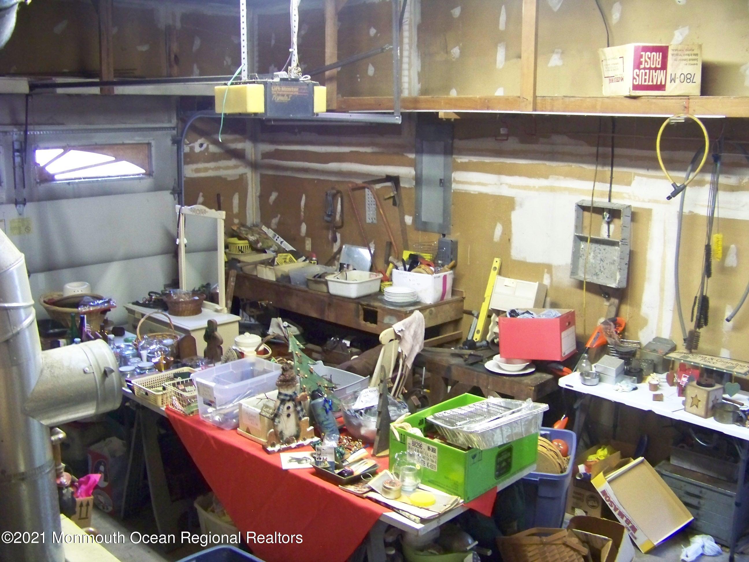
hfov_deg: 51.4
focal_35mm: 36
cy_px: 281
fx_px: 779
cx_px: 374
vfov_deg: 39.7
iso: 400
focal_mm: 5.85
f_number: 2.8
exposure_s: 1/15
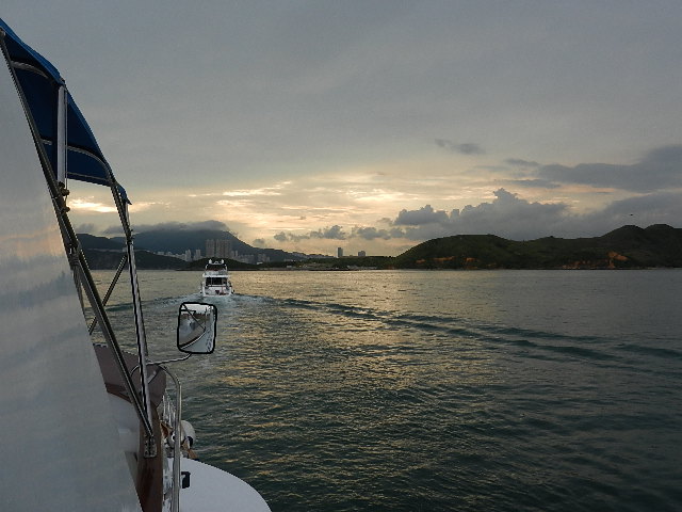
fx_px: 571
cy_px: 256
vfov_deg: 48.2
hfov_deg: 61.7
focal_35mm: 29
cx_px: 341
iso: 160
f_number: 3.6
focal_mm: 5.1
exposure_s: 1/500
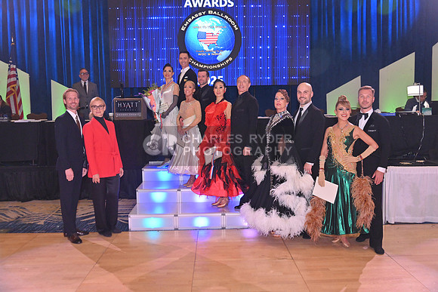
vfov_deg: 41.1
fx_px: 389
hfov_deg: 58.7
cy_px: 146
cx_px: 219
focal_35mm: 32
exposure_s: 1/400
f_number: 6.3
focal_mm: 32
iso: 2000
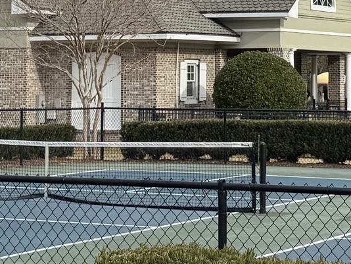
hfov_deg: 14.3
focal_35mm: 138
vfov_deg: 10.6
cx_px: 243
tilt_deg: +2.8
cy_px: -13
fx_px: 1400
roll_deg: -0.9
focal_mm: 6.76
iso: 80
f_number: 1.78
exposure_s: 1/3802
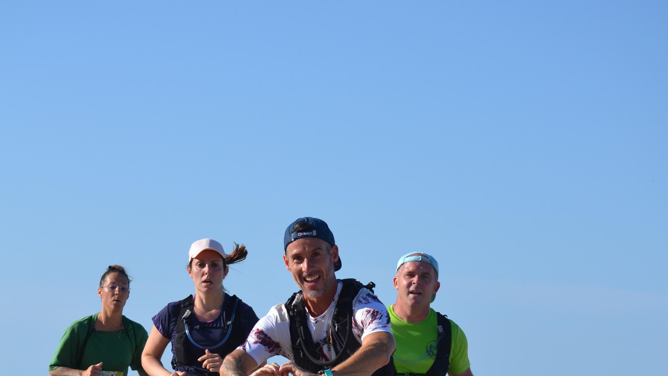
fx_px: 2763
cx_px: 334
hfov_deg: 13.8
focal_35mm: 156
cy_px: 363
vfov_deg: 7.7
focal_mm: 66
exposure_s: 1/1600
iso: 400
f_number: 6.3
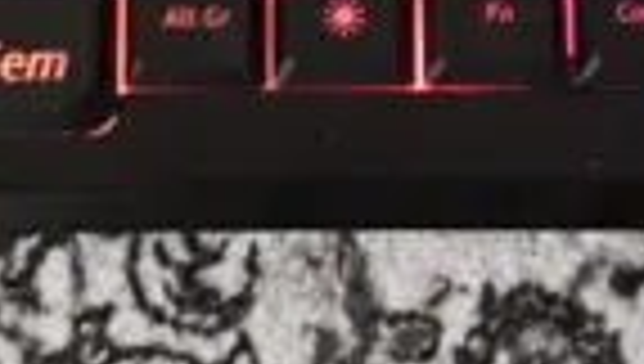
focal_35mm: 112
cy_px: -175
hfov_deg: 19.1
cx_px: 279
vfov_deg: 10.5
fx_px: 1916
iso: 1452
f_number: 1.6
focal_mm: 4.09
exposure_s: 1/33.3
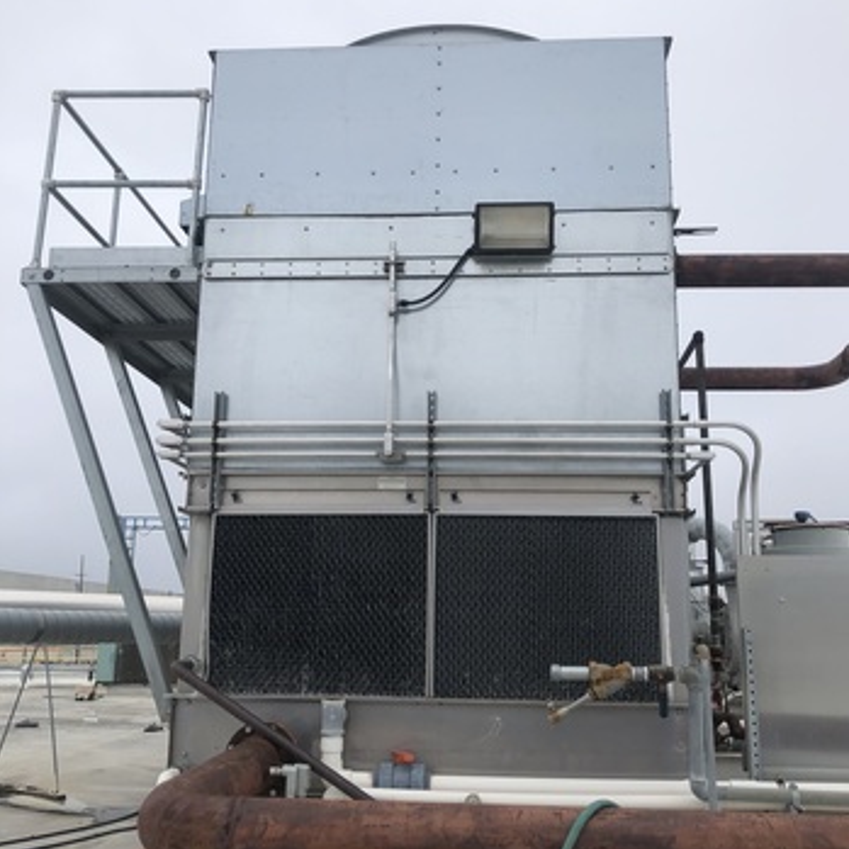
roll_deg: -1.5
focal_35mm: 34
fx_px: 943
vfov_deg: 48.4
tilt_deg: +11.9
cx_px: 433
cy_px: 438
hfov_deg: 48.4
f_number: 1.8
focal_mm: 3.99
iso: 20
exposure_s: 1/1171
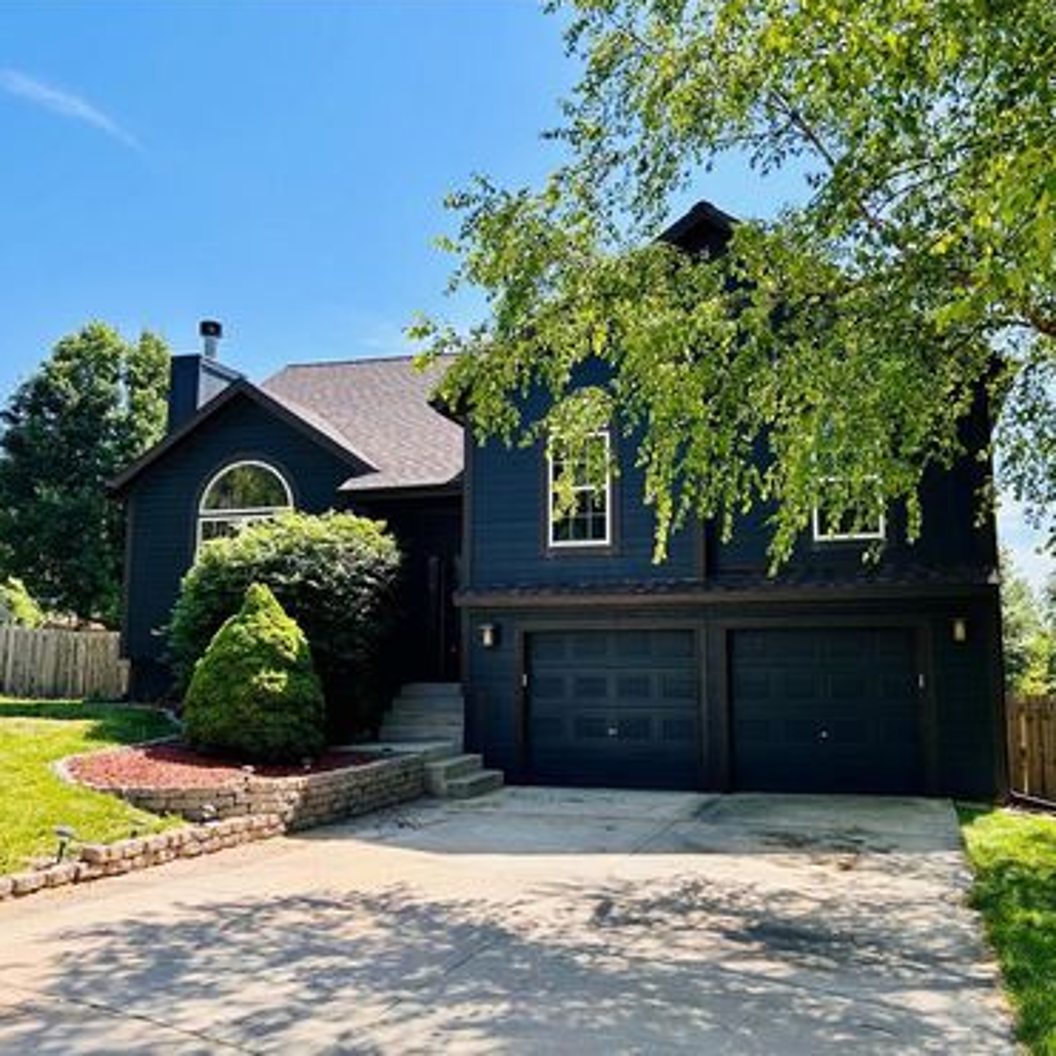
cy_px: 525
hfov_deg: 52.3
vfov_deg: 52.5
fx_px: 1070
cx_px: 612
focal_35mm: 31
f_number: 1.5
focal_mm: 5.7
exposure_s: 1/2008
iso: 50
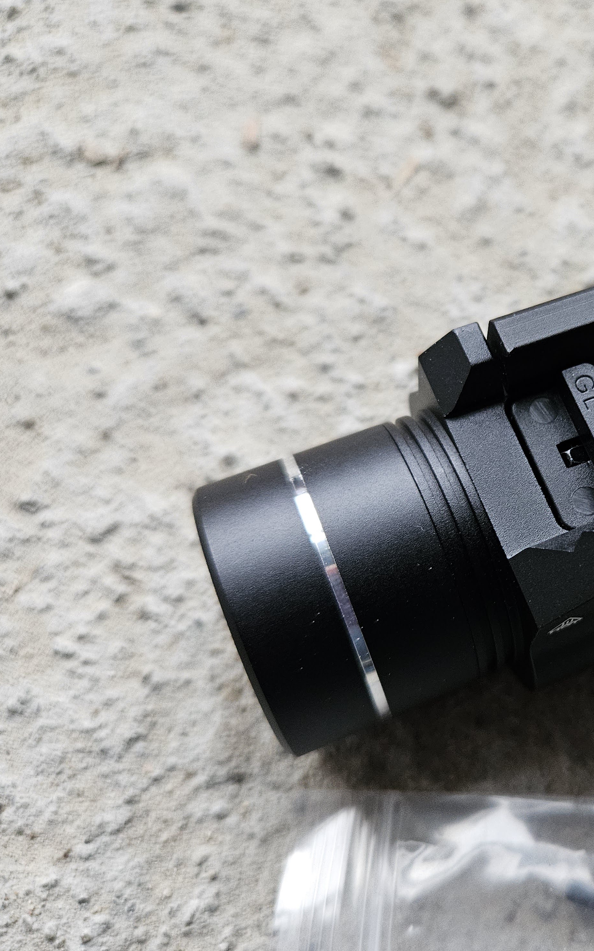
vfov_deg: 58.1
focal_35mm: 33
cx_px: 548
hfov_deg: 35.7
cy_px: 476
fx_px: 855
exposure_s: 1/50
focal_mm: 5.4
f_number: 1.8
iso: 800
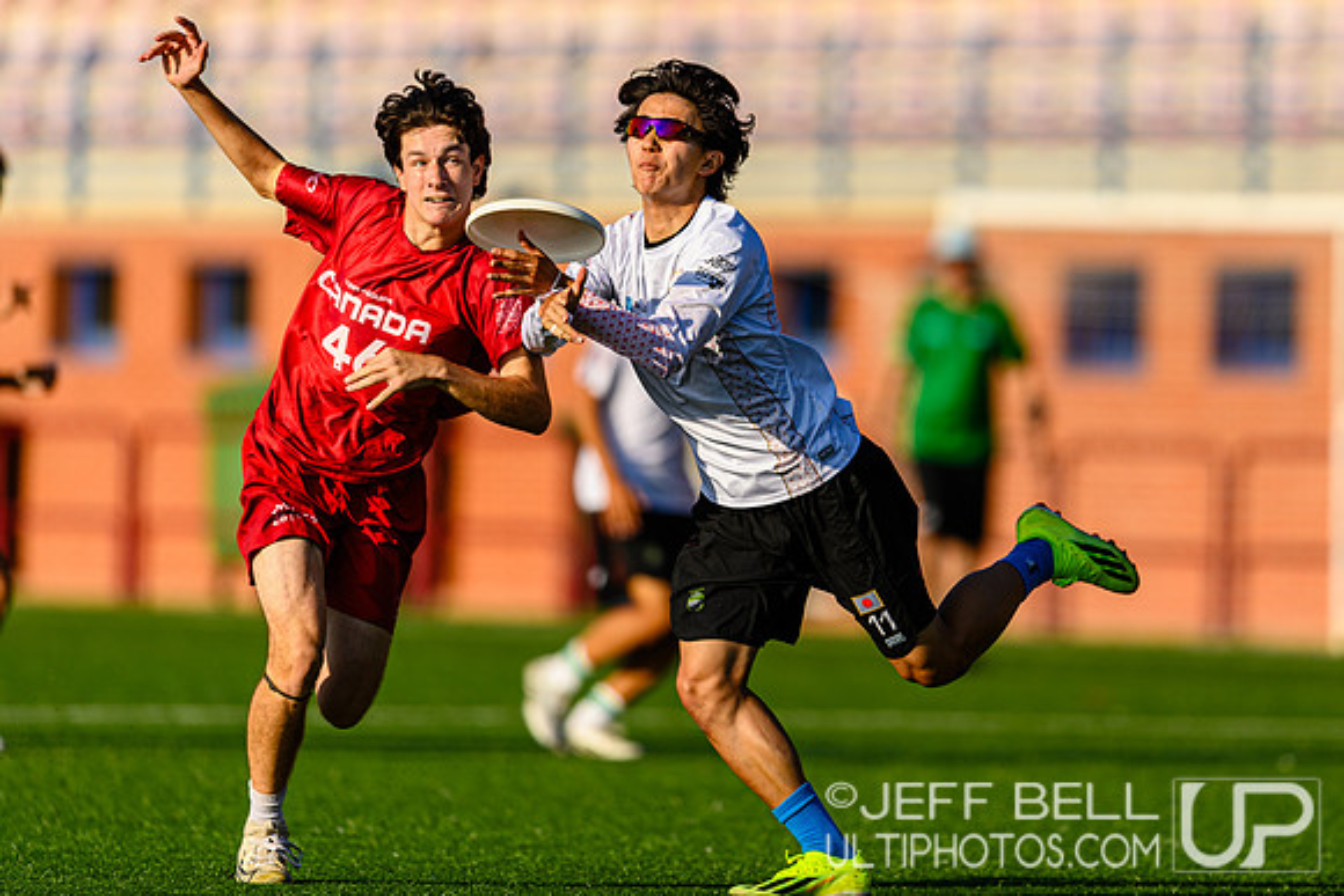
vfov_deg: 2.8
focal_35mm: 500
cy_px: 336
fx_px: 18670
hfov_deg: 4.1
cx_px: 840
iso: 100
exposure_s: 1/1600
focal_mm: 400
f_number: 3.2
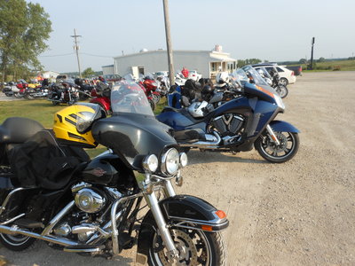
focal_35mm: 28
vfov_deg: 49.7
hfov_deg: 63.4
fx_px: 287
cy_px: 133
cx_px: 178
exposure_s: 1/500
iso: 80
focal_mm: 5
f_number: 3.7
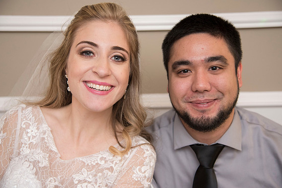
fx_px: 399
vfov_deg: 26.5
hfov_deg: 38.9
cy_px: 94
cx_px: 140
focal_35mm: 51
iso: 2000
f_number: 4
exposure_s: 1/160
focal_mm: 50
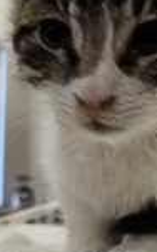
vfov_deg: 30.0
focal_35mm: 68
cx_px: 111
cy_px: 174
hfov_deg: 19.0
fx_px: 467
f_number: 1.8
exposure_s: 1/120
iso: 125
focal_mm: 5.4
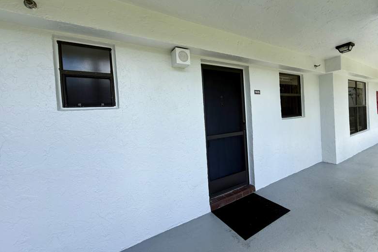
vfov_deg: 77.3
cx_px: 194
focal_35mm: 15
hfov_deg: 100.4
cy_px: 121
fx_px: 157
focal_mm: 2.22
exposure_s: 1/408
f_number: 2.2
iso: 50
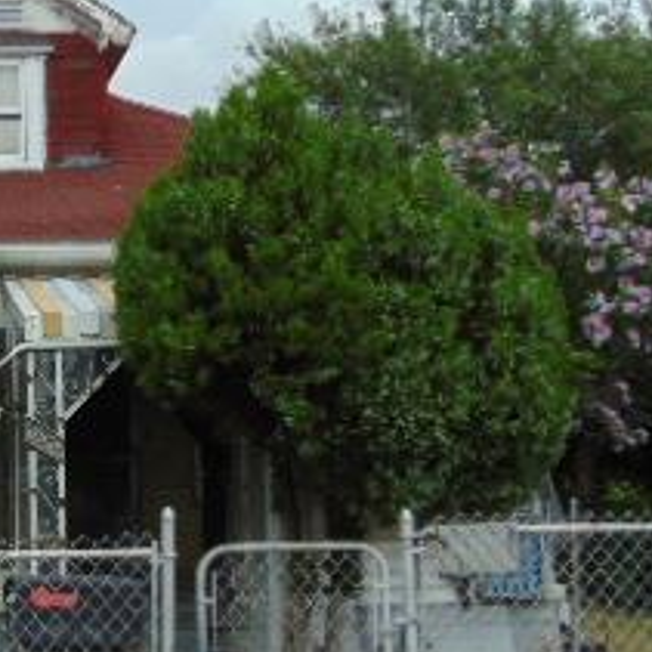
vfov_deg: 25.6
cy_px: 436
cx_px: -53
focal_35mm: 67
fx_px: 1428
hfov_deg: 24.2
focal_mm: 4.5
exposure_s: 1/800
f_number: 3
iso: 80
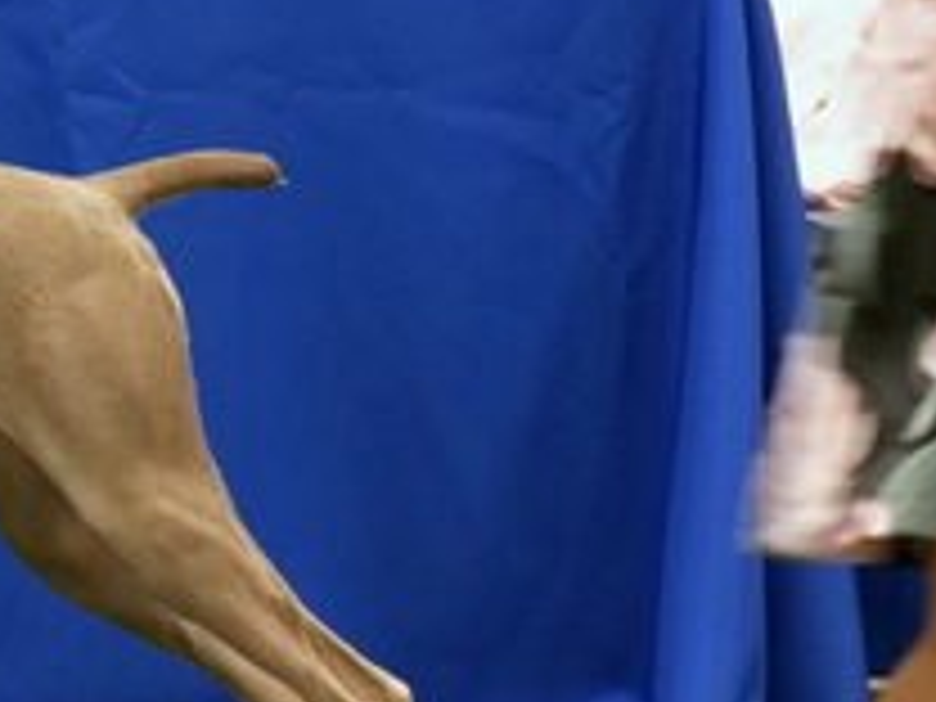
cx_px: -328
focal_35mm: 577
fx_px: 15602
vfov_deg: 2.6
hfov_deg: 3.4
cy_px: 94
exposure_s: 1/25
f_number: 4
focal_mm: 100
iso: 800
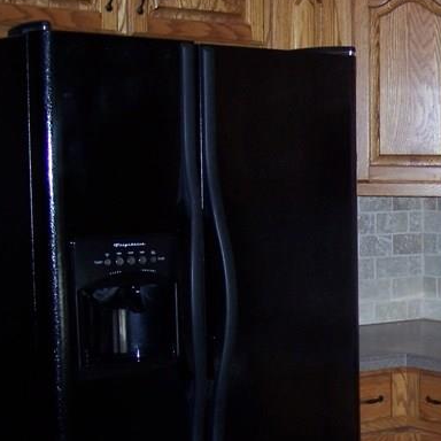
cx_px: 563
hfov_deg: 17.7
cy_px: 325
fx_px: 1326
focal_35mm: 92
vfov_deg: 18.8
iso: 100
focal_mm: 8
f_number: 2.8
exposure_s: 1/60
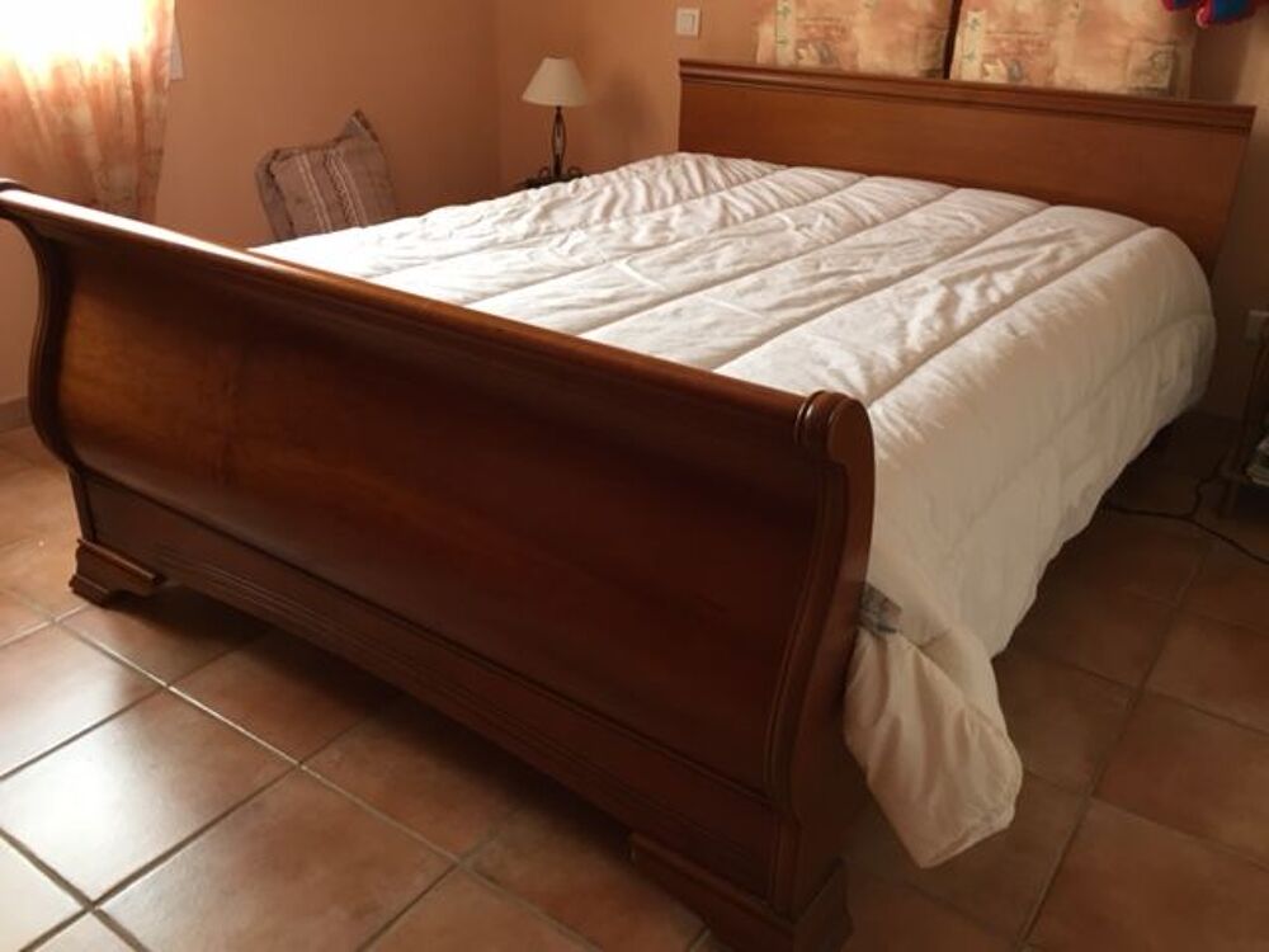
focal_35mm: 29
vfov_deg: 48.2
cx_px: 634
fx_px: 1063
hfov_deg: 61.7
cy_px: 476
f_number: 2.2
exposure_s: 1/33
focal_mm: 4.15
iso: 100
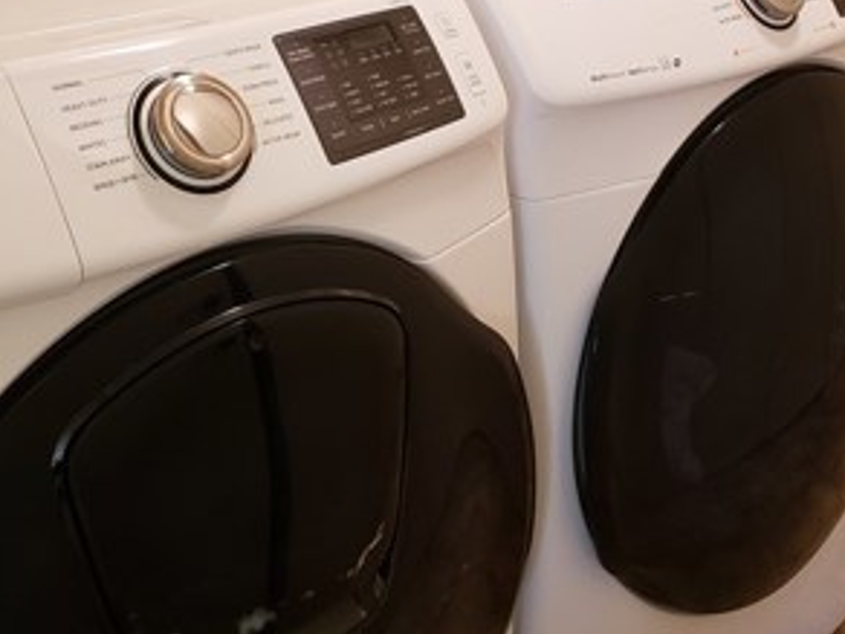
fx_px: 1391
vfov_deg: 25.1
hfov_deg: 33.8
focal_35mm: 57
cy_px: 101
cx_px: 440
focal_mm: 4.3
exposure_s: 1/40
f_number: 1.5
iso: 320
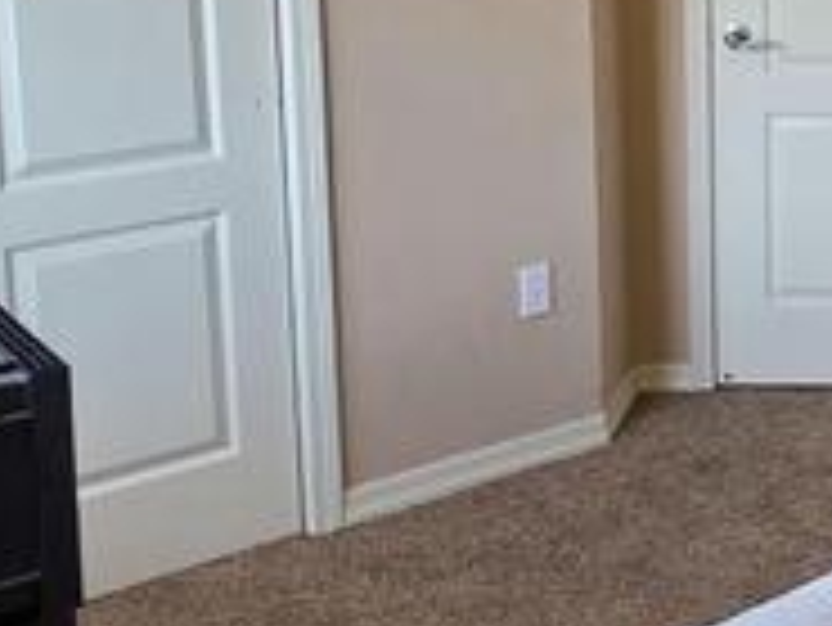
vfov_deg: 23.5
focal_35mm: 60
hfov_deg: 27.8
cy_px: 5
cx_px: 1023
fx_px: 1443
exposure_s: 1/120
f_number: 2.2
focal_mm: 2.2
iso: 250
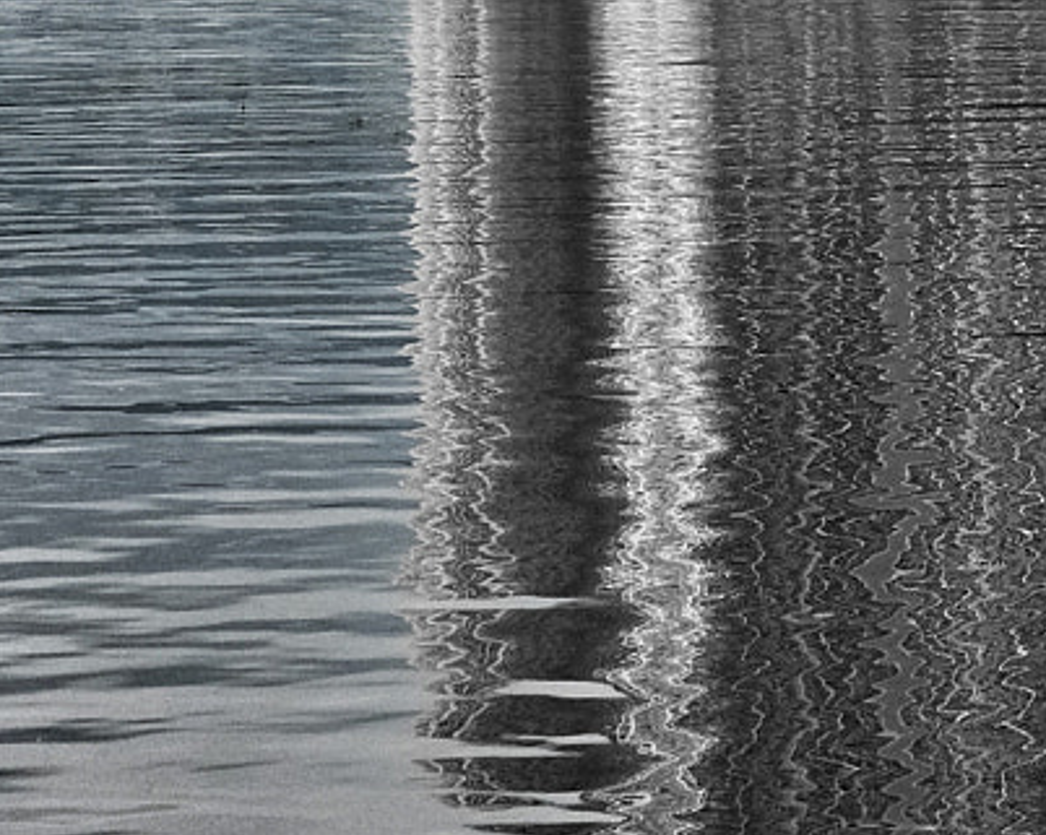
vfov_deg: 7.8
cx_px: 1431
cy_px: -16
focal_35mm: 198
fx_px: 6125
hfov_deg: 9.6
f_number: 5.6
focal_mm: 35
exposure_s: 1/750
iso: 1600
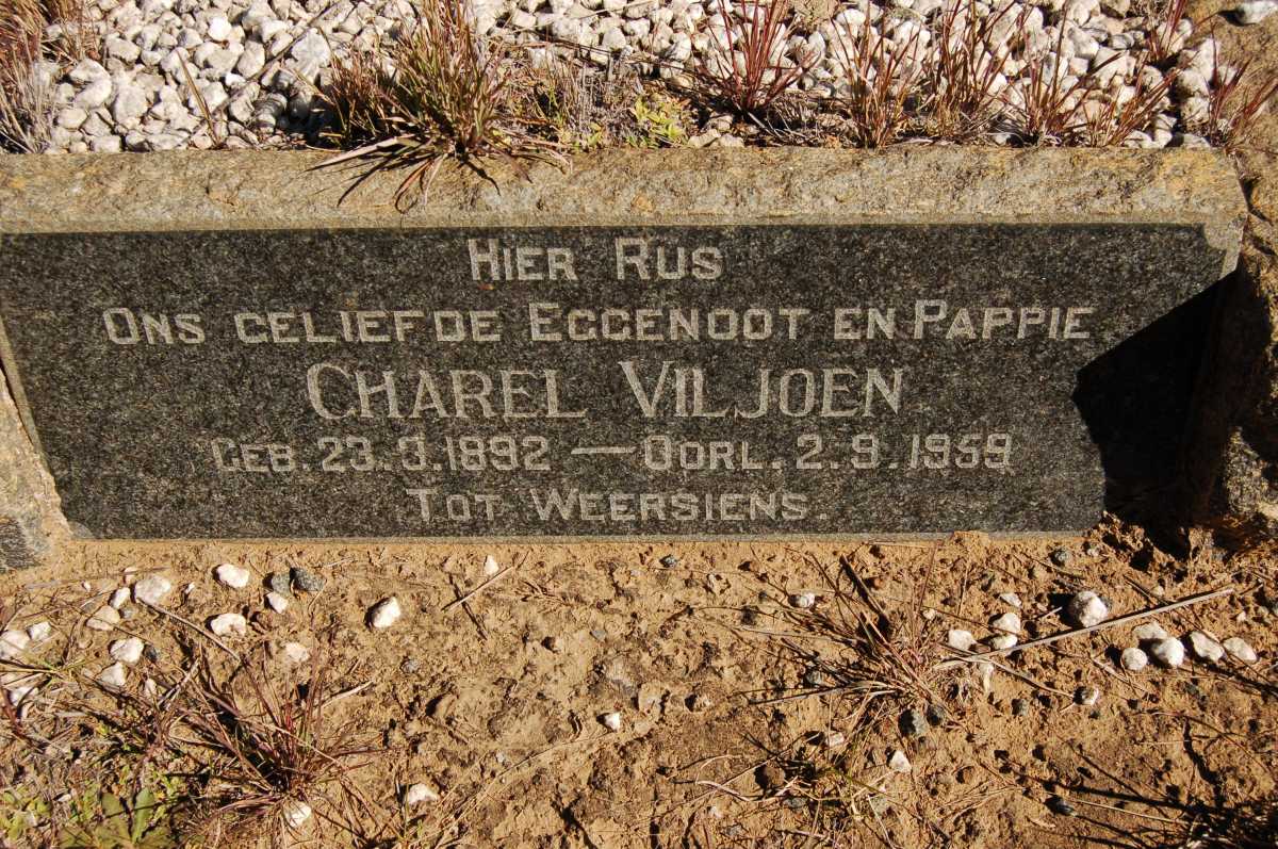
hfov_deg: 46.4
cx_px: 639
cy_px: 424
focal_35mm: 42
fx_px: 1489
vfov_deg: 31.8
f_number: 6.3
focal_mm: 28
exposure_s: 1/500
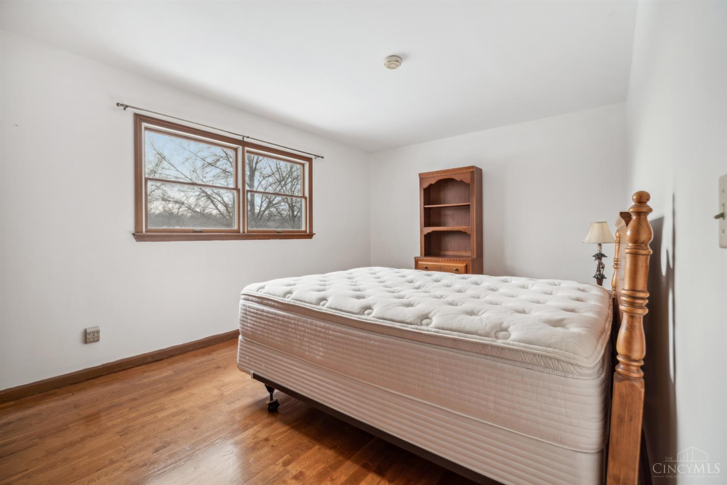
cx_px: 364
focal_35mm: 15
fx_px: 303
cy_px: 242
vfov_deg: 77.3
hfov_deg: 100.4
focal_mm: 15
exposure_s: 1/10
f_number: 9
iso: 200
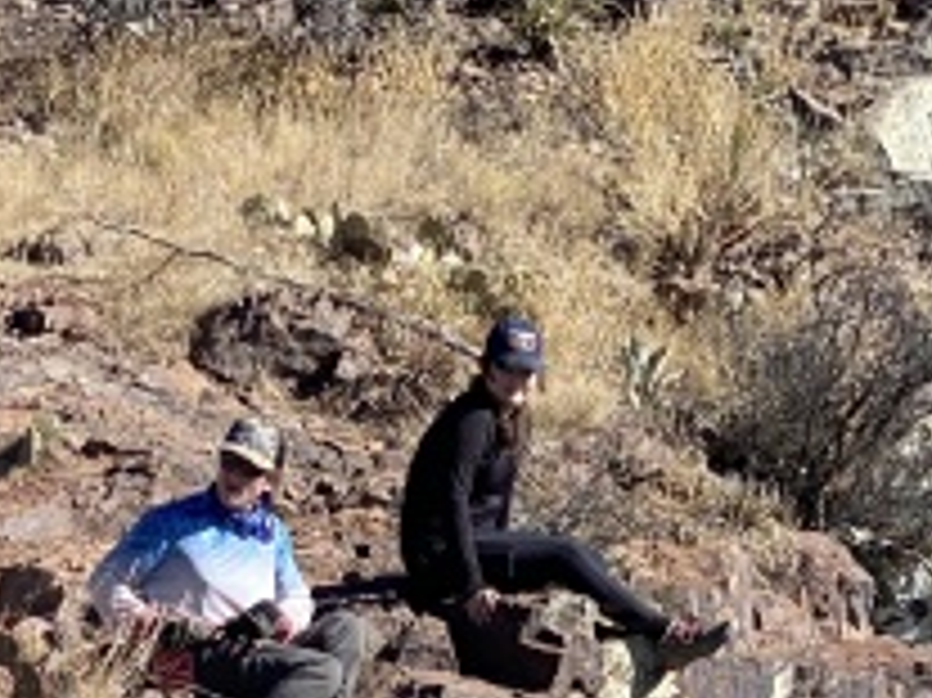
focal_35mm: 201
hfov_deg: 9.8
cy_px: 653
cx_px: 662
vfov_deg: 7.4
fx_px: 5409
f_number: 2
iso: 20
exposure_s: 1/1020
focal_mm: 6
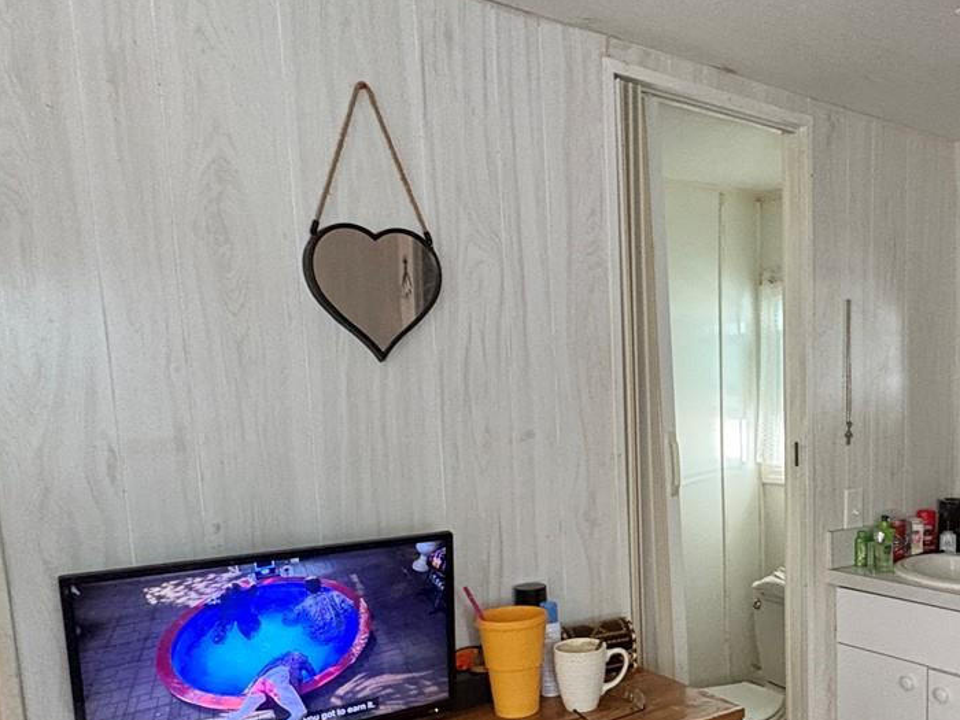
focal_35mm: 32
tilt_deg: -7.2
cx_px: 720
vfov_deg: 43.2
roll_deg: +1.4
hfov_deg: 54.2
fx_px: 887
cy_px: 510
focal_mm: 2.22
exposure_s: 1/40
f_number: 2.2
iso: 640
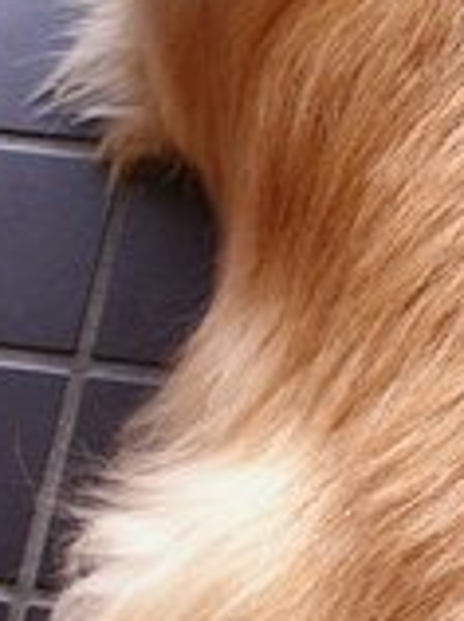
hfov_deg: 12.0
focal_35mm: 120
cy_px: 263
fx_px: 2150
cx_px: 574
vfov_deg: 16.4
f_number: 2.8
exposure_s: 1/40
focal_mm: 7.8
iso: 200
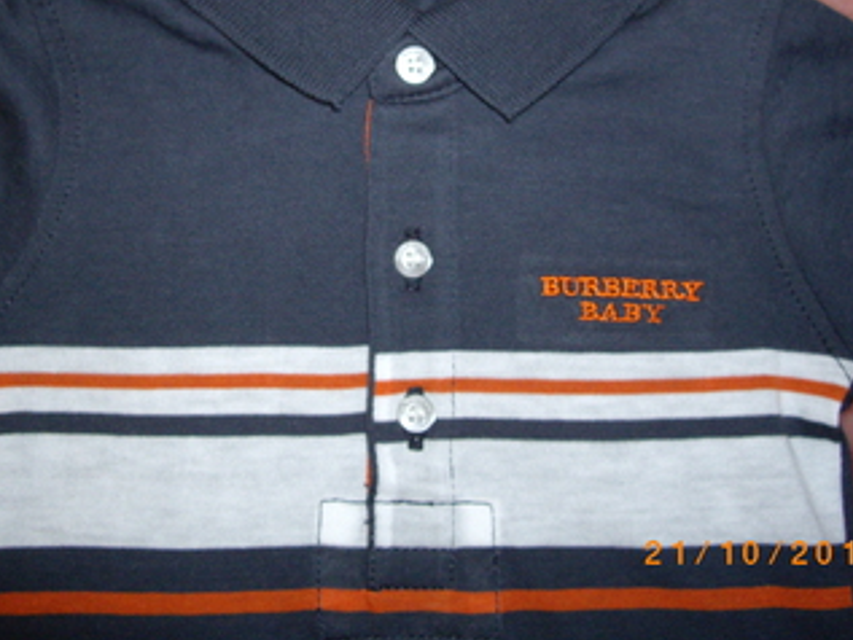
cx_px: 401
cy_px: 199
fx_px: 1331
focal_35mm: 54
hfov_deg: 35.5
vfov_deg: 26.8
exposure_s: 1/40
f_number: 2.8
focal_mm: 7.9
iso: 400
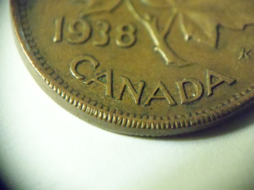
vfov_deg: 12.0
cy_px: 95
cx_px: 127
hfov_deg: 15.9
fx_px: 910
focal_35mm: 124
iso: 1600
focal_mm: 21.9
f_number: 4.2
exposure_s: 1/60
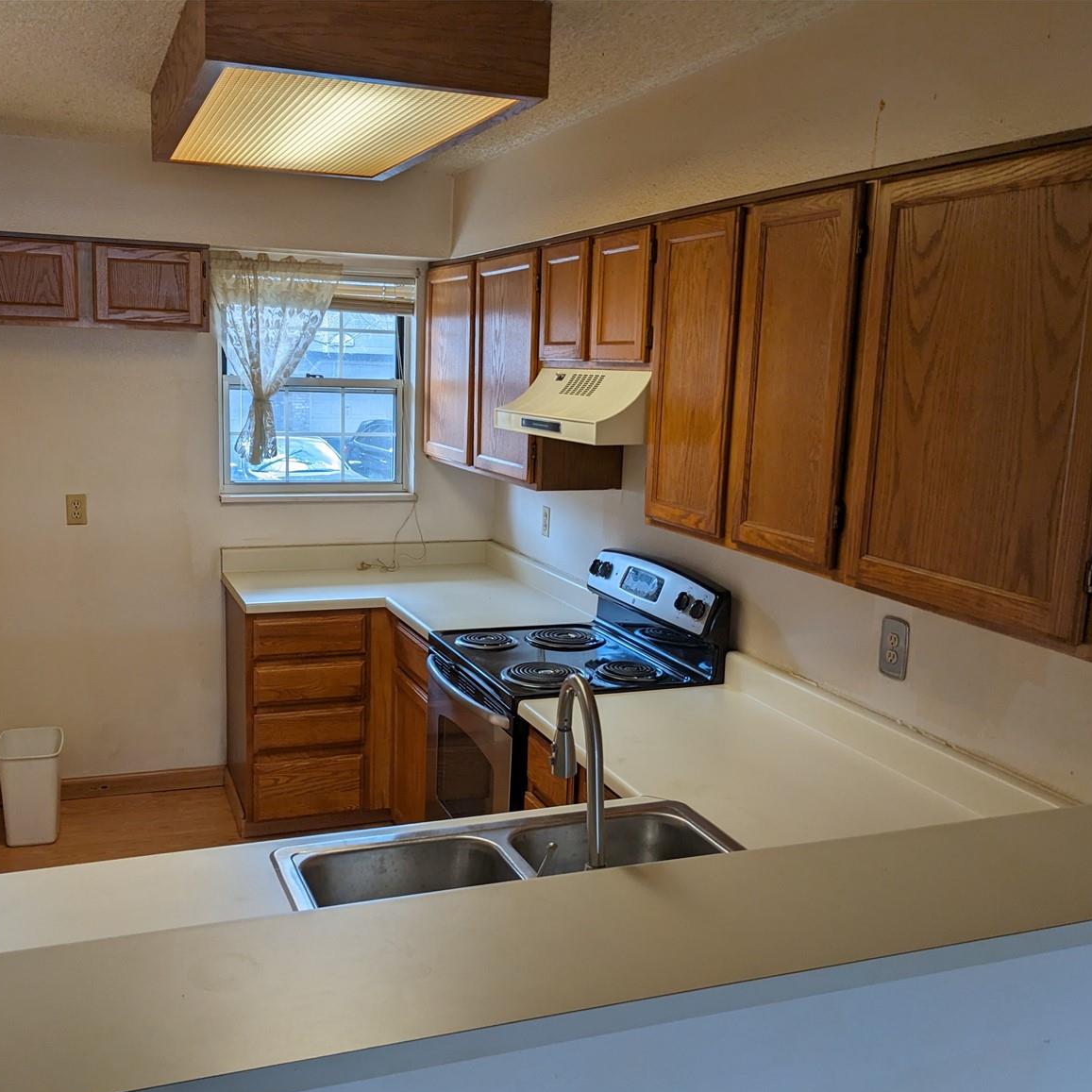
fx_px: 1178
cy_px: 565
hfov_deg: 49.7
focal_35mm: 33
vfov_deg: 49.7
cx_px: 491
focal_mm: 4.38
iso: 49
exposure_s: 1/120
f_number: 1.73
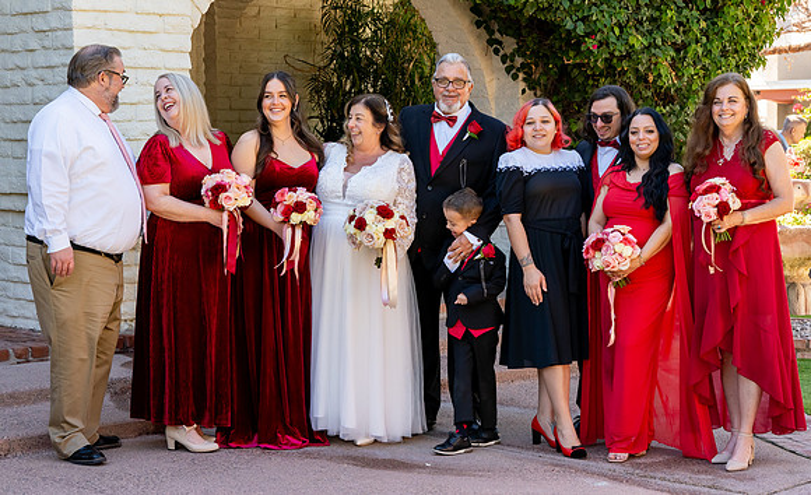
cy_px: 222
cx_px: 384
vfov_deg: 16.3
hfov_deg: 26.5
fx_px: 1723
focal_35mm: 78
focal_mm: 70
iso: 500
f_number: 7.1
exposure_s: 1/250
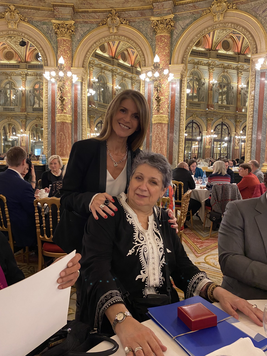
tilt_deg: -3.9
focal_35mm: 26
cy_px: 178
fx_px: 267
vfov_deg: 67.3
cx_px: 134
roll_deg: -0.9
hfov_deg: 53.1
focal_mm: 4.25
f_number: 1.8
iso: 400
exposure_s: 1/50
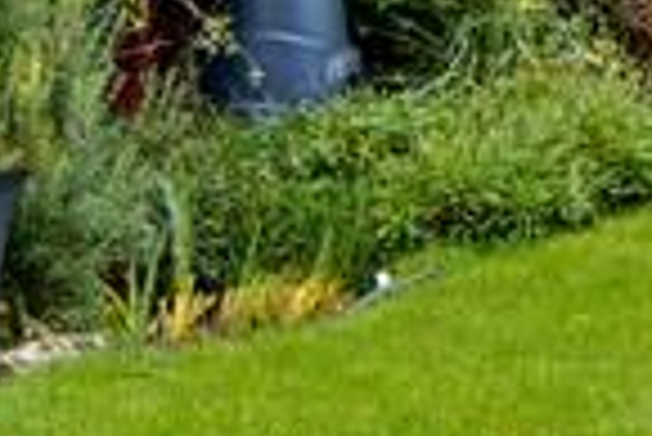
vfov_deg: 12.7
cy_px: -54
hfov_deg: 15.8
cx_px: 1237
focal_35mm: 106
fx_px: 1922
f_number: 6.3
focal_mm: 10
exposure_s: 1/50
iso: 125
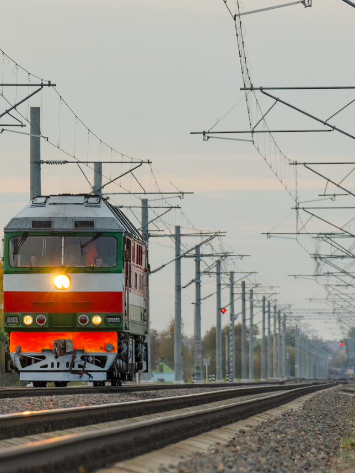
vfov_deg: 4.5
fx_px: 5959
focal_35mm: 436
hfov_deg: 3.4
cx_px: 76
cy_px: 236
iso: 320
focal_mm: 200
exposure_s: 1/160
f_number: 5.6
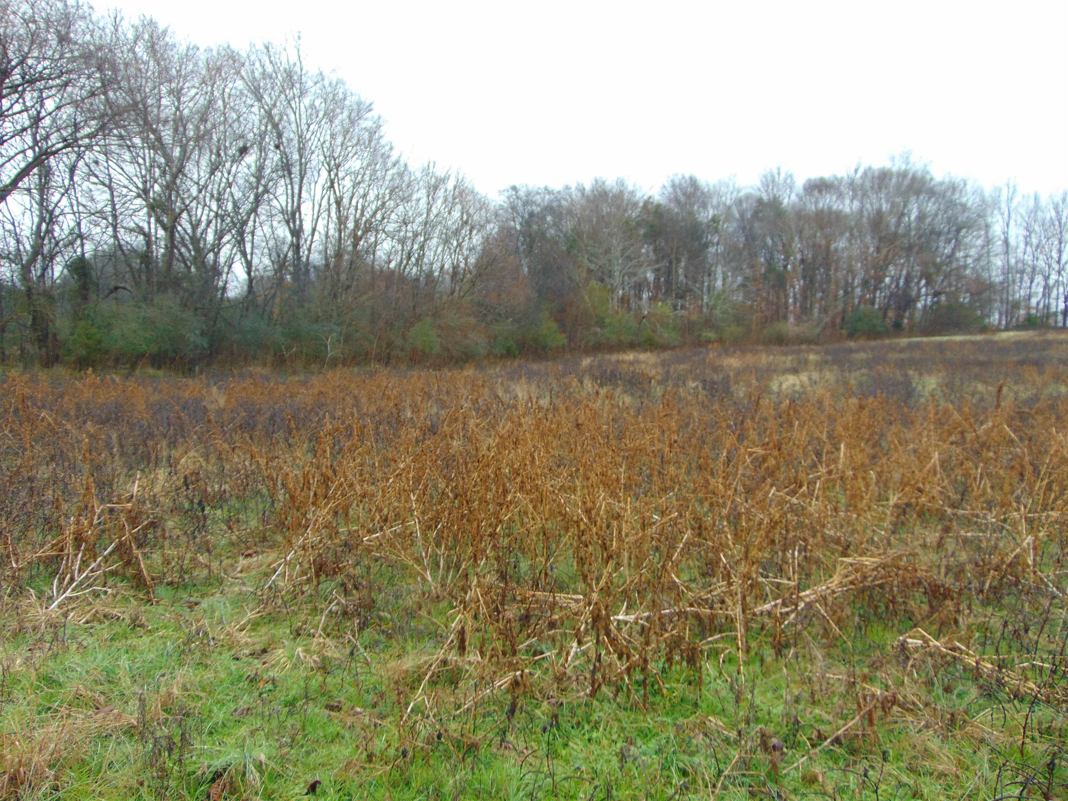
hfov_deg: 69.4
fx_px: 771
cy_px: 400
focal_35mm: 25
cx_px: 534
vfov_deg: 54.9
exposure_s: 1/60
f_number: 3
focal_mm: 4.5
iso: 80
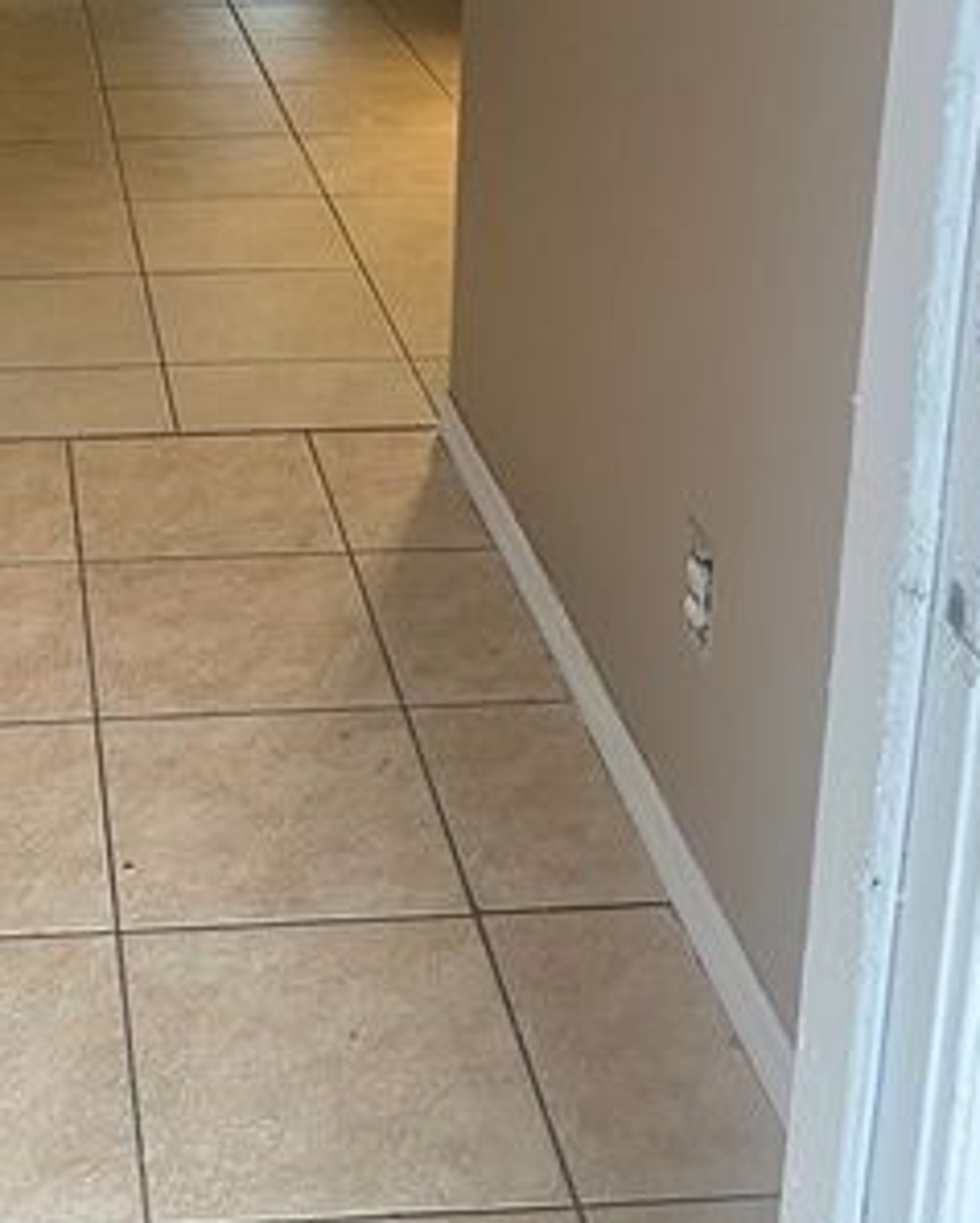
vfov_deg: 30.8
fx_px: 2064
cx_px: 95
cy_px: 19
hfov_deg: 25.8
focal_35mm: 57
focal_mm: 4.25
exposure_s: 1/60
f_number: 1.8
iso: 80
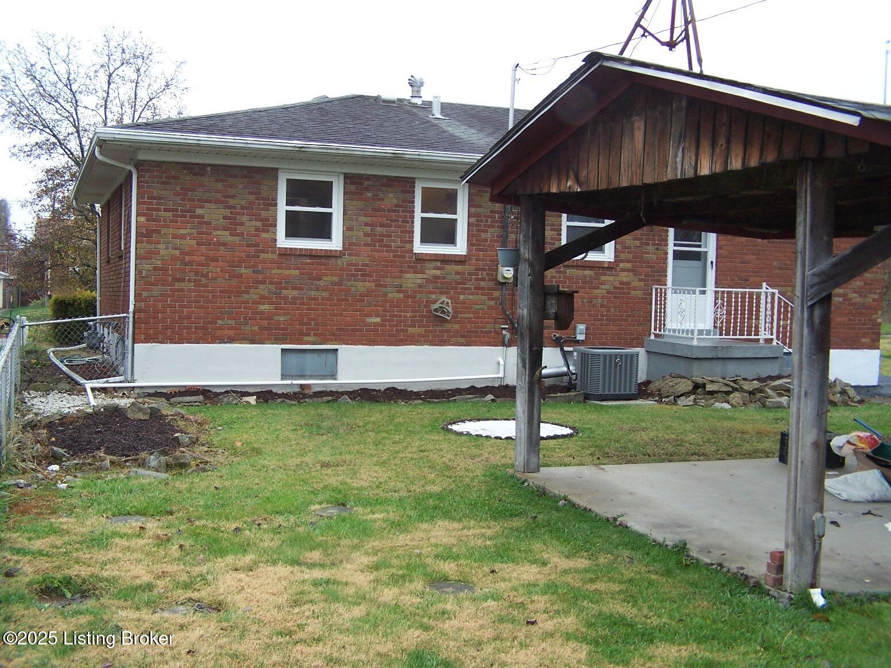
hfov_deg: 32.7
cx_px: 446
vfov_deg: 24.8
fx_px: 1519
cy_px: 334
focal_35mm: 59
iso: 80
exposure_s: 1/90
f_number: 3.1
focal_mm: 9.8
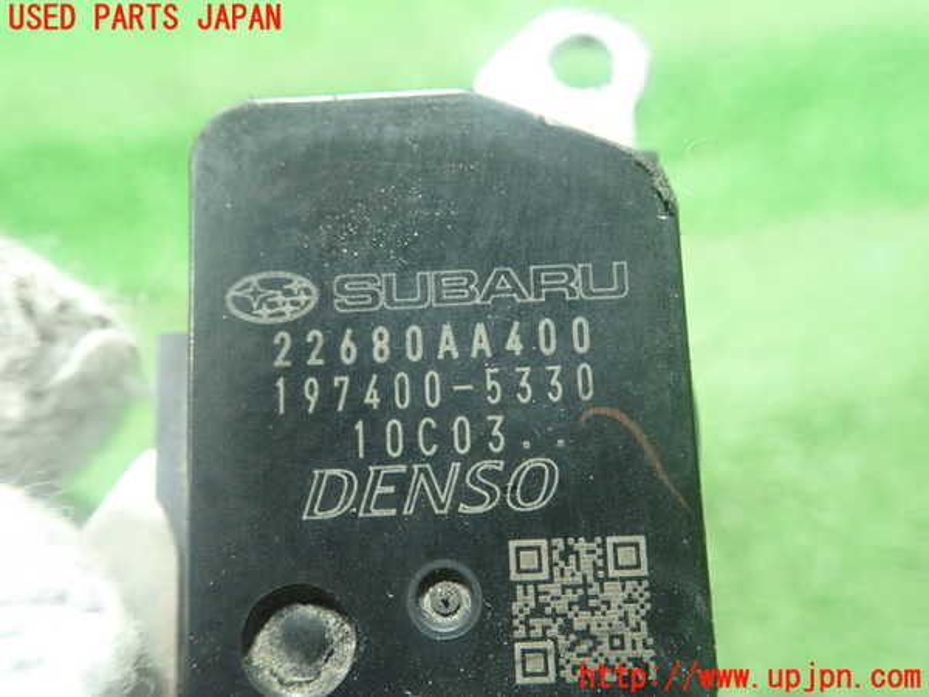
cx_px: 464
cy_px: 348
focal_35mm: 30
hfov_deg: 60.0
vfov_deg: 46.8
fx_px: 805
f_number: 2.3
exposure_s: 1/60
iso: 800
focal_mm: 5.5
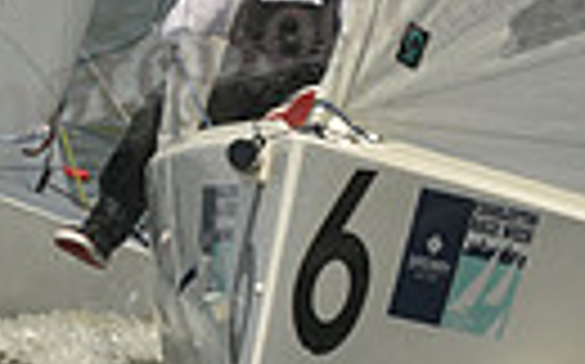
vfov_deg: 1.0
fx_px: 21090
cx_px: -324
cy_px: -119
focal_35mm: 1324
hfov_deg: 1.6
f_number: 10
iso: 280
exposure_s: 1/1250
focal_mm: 290
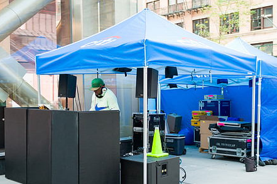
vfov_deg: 29.1
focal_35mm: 46
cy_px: 115
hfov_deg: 42.7
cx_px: 148
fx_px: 354
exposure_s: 1/500
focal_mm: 35
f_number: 3.2
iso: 800
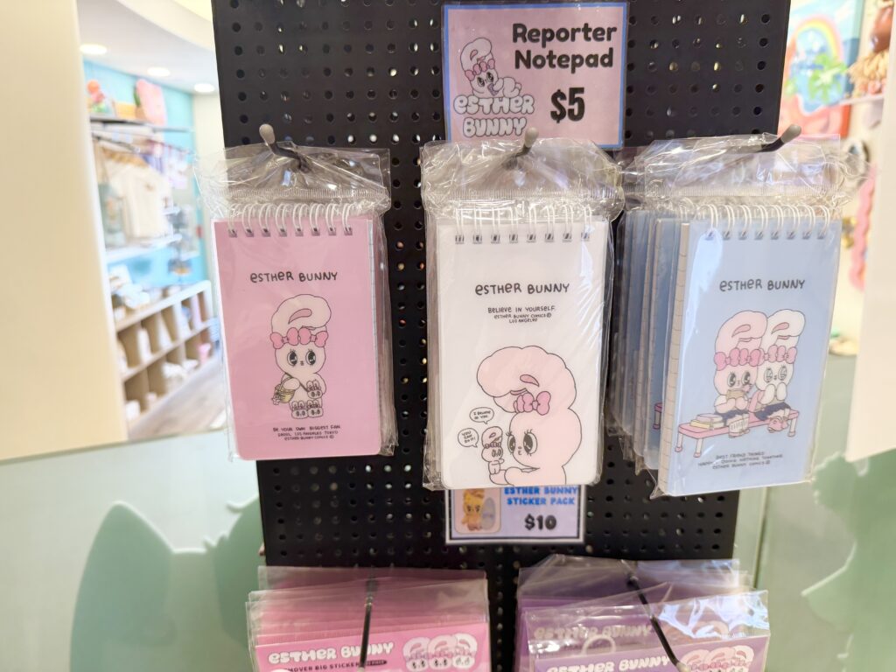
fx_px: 621
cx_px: 448
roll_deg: +0.5
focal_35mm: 24
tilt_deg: -15.0
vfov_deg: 56.8
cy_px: 336
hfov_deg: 71.6
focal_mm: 6.76
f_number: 1.78
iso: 160
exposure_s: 1/120
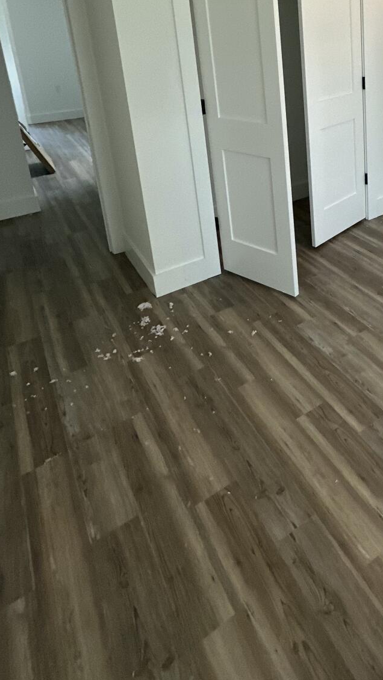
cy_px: 147
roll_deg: +0.6
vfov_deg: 64.4
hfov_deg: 39.5
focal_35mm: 27
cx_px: 351
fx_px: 487
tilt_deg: -15.3
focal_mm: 2.22
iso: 200
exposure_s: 1/99
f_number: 2.2
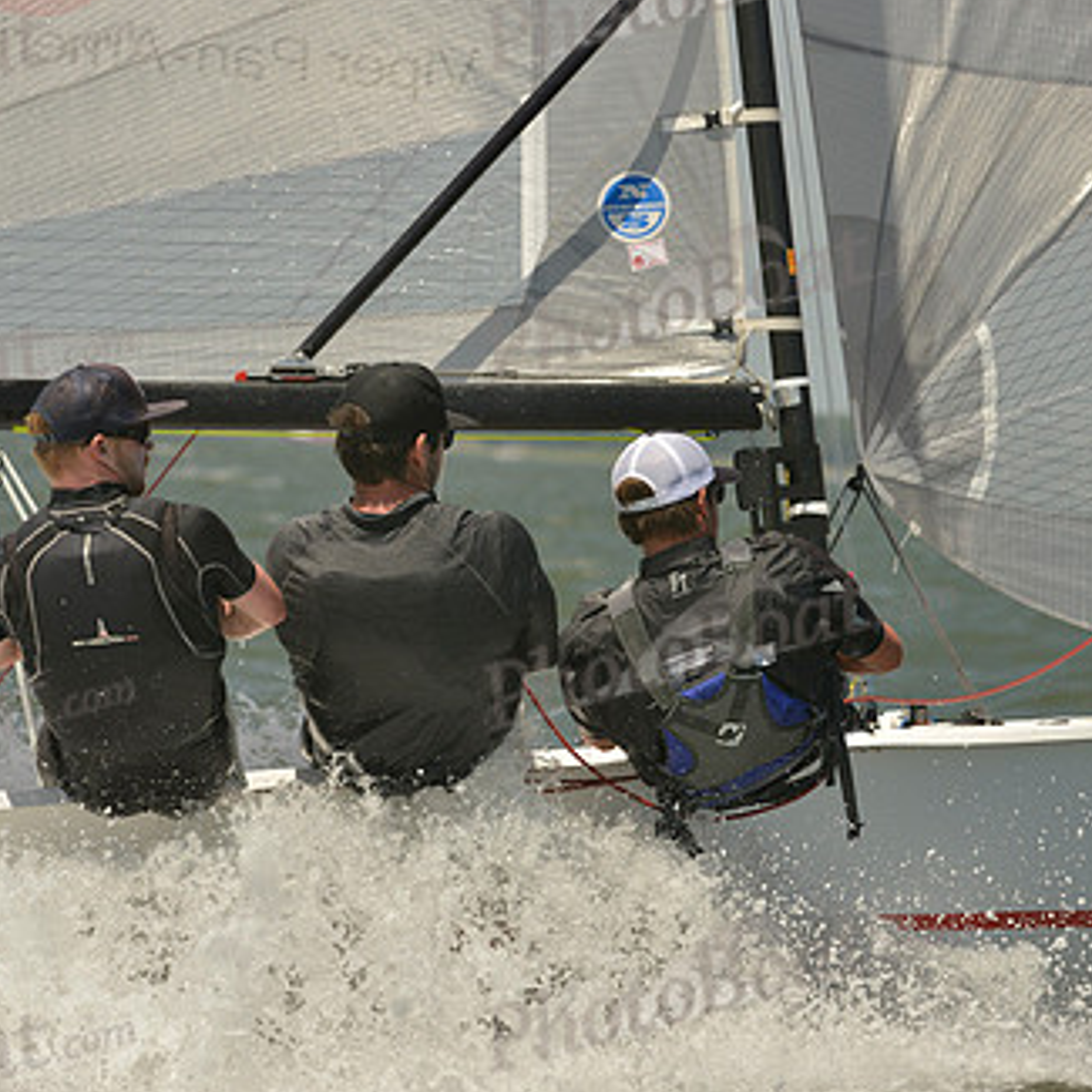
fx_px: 10814
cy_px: 516
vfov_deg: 5.8
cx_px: 312
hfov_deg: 5.8
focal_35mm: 303
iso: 280
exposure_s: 1/1250
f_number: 9
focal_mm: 200
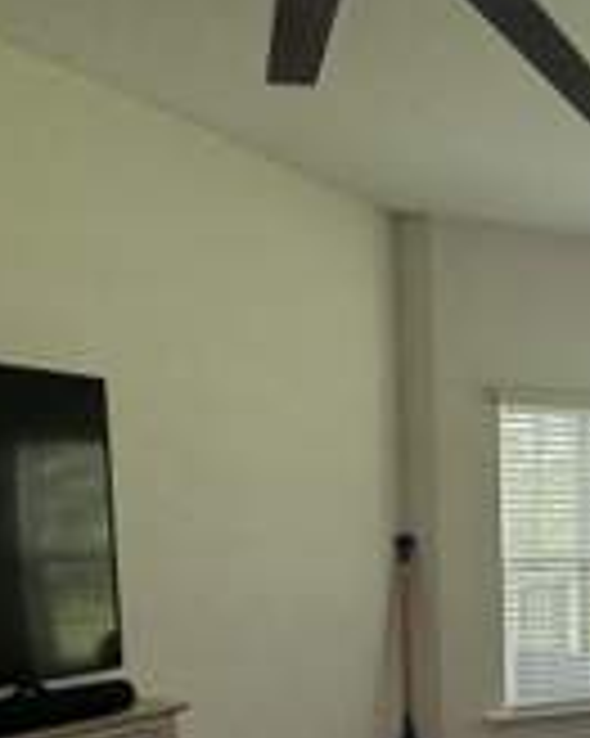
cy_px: 574
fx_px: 874
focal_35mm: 40
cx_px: 806
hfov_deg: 28.8
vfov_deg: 44.0
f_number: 2.2
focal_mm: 2.22
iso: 200
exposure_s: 1/101
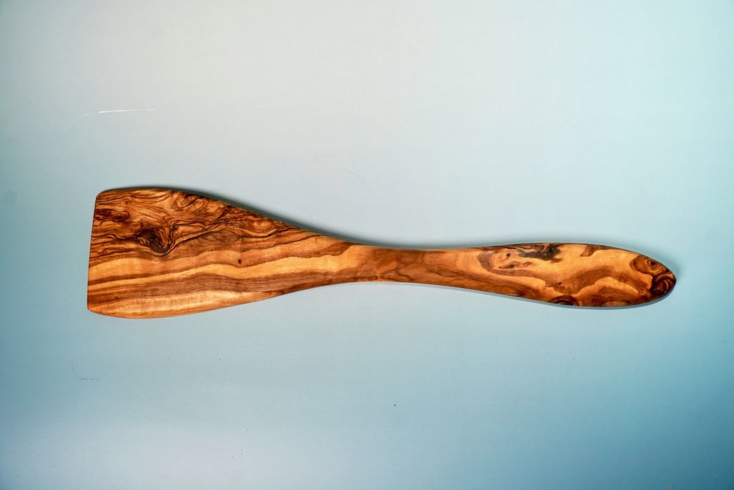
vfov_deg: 35.1
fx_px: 775
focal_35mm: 38
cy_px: 245
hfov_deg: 50.7
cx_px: 367
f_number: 4
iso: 320
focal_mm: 38
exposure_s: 1/160
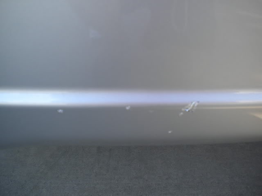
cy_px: 98
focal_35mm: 35
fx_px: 265
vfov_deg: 40.7
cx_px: 131
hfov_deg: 52.6
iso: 80
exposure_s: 1/129
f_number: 3.1
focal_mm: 6.3
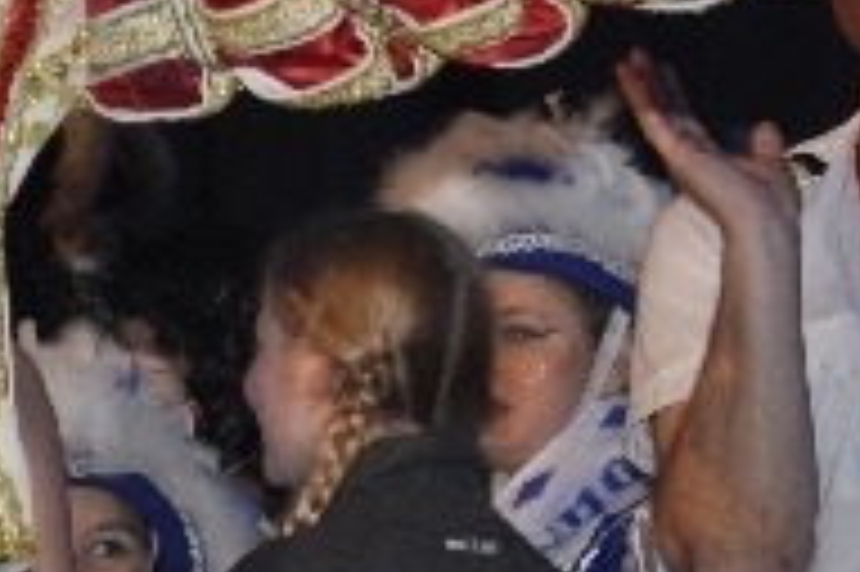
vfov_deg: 3.5
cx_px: -320
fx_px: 9285
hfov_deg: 5.3
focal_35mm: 389
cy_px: -236
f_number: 5.3
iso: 400
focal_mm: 62
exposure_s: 1/60
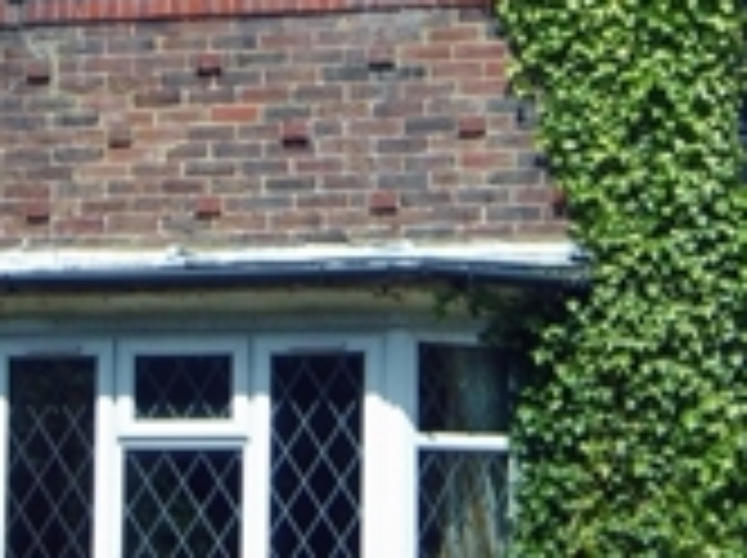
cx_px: 288
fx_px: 2327
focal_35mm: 108
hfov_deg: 18.2
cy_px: 45
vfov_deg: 13.5
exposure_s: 1/180
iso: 50
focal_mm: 5.8
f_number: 7.1
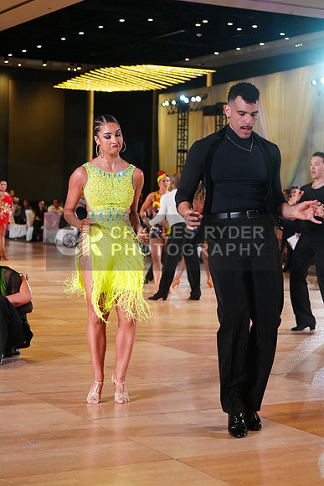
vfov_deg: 27.3
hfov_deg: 18.4
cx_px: 162
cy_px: 243
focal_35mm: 74
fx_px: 998
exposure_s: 1/400
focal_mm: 74
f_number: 4
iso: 2500
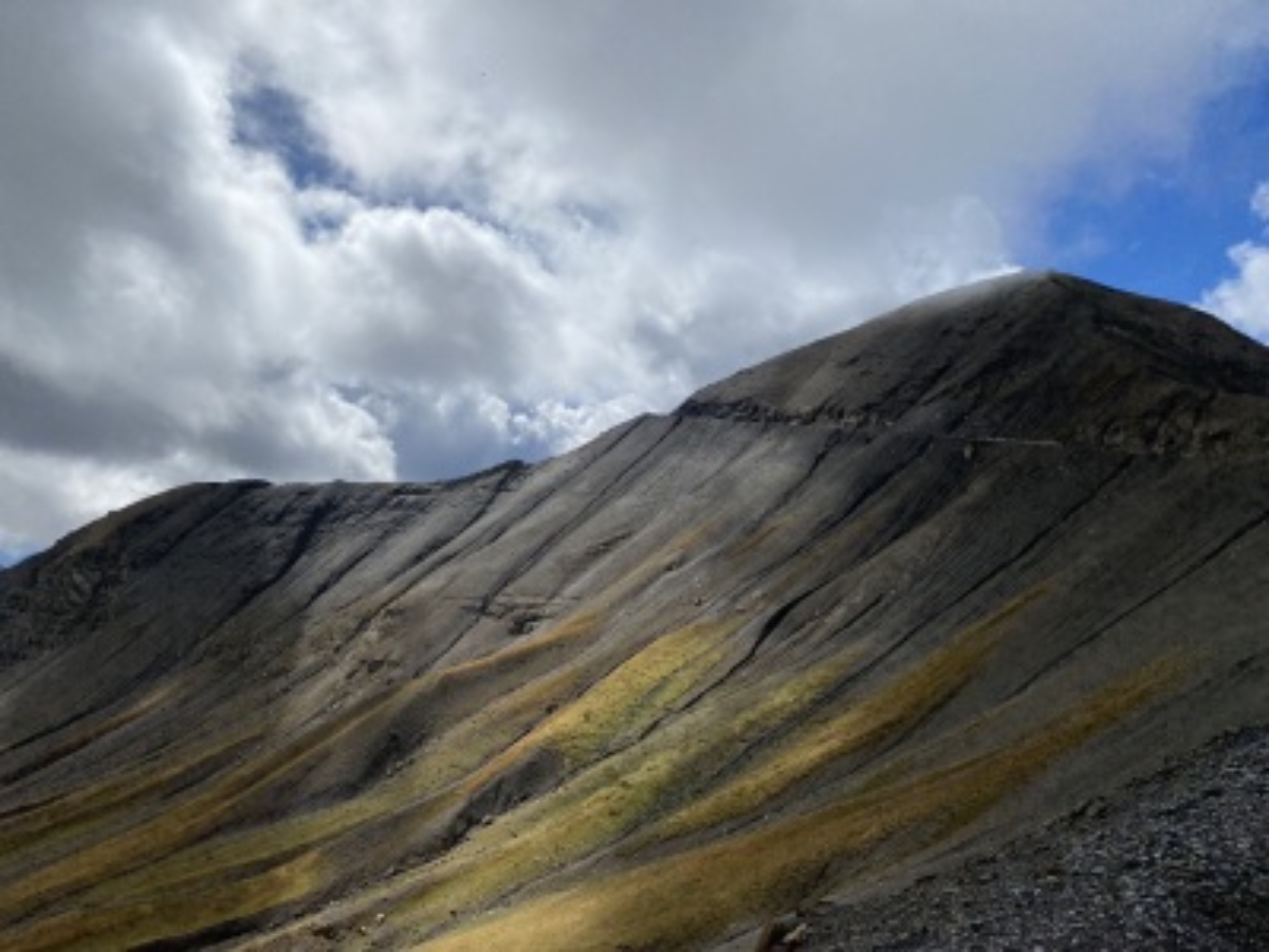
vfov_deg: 53.1
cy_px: 476
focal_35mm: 26
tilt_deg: +2.6
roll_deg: -2.5
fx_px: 953
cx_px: 634
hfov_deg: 67.3
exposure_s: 1/9615
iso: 32
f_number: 1.8
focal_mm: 4.25
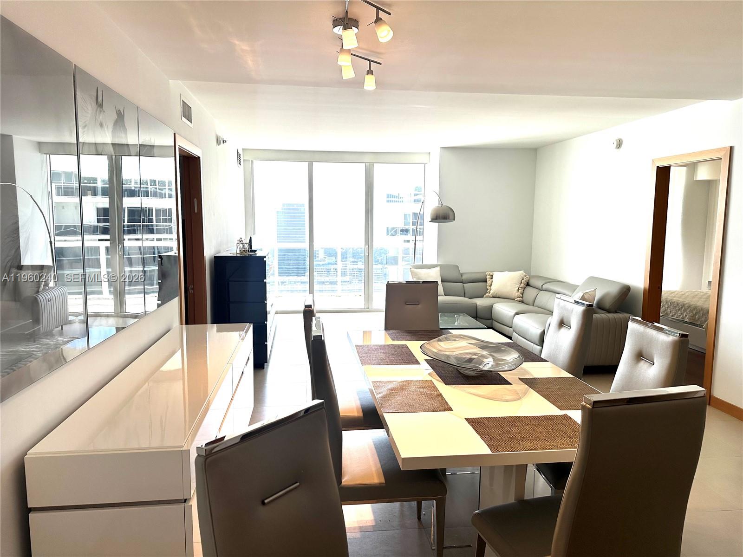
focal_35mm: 24
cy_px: 278
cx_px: 372
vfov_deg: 56.8
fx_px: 515
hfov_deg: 71.6
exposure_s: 1/341
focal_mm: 6.86
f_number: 1.78
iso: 80
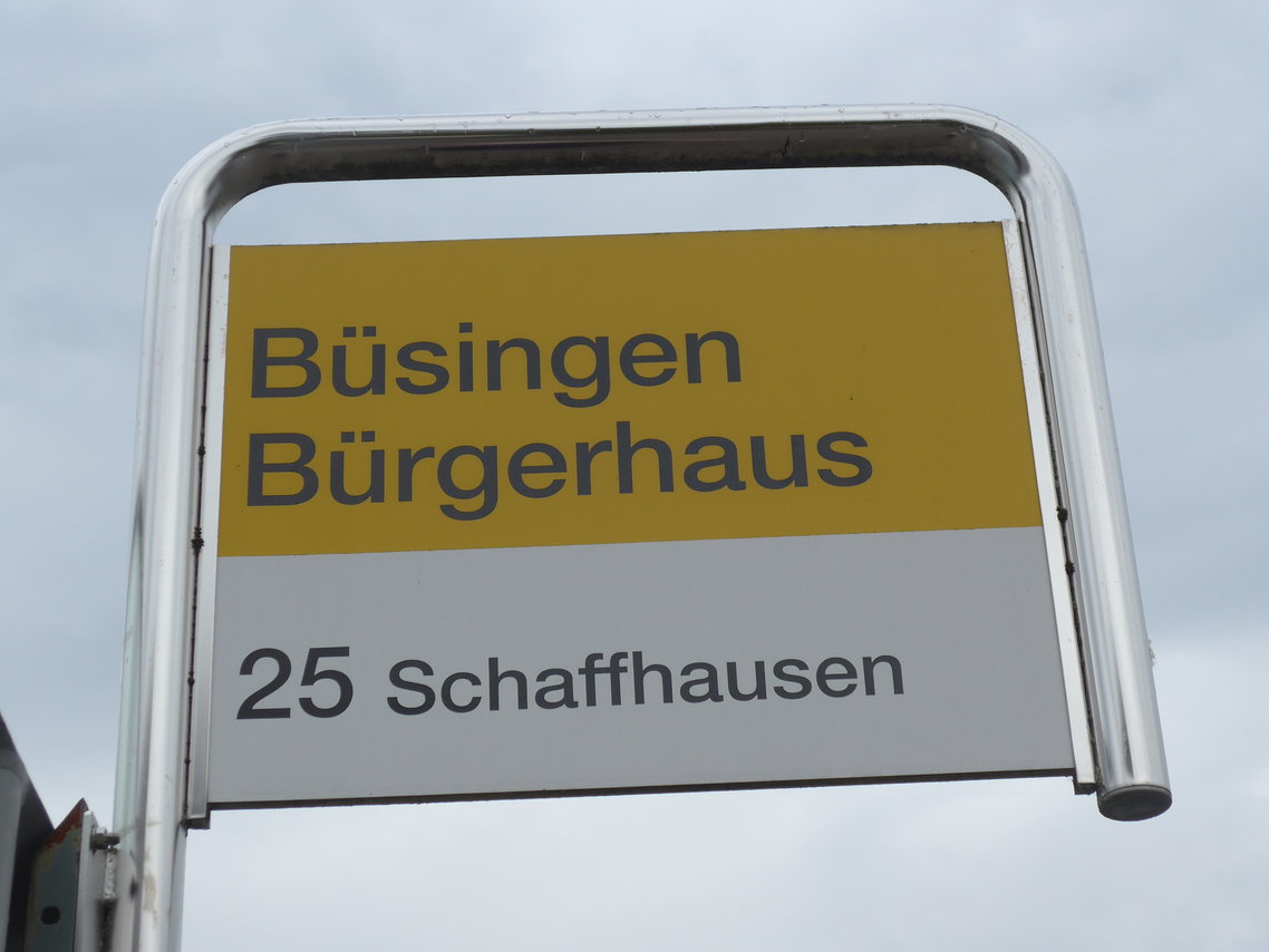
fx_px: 2860
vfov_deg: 18.9
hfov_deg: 25.0
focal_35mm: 78
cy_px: 454
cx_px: 623
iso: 80
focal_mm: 15
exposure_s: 1/500
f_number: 4.2
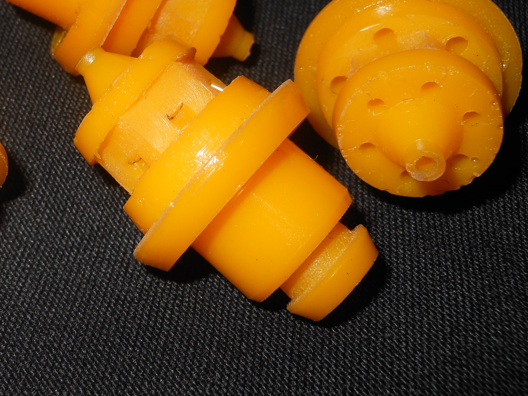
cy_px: 83
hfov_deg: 33.0
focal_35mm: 57
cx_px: 122
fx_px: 869
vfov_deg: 25.3
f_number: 11.2
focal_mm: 5.9
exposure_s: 1/25
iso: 80
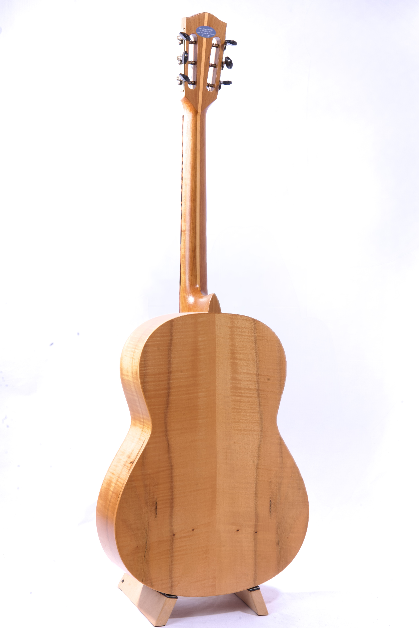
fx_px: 1065
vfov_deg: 32.9
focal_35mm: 61
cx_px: 210
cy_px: 314
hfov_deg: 22.3
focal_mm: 61
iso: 100
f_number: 22
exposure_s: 1/50
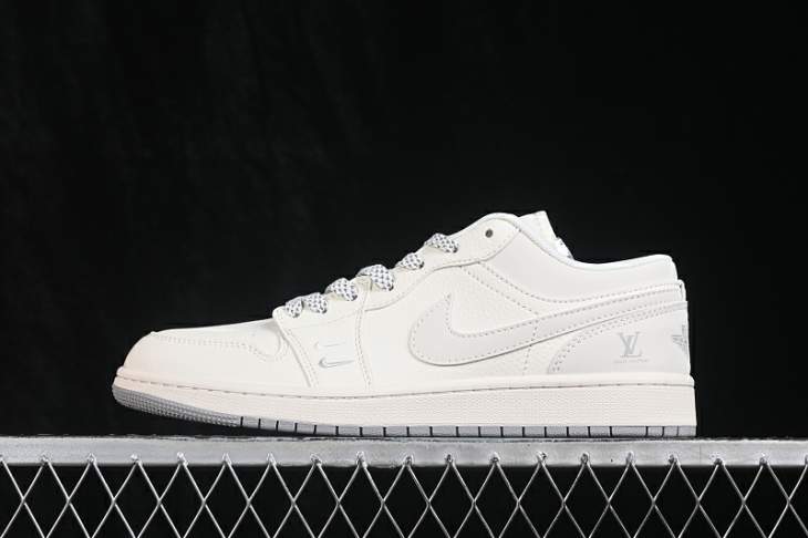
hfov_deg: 27.0
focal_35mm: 75
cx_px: 404
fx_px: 1682
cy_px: 269
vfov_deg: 18.2
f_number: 8
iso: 160
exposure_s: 1/80
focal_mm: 50
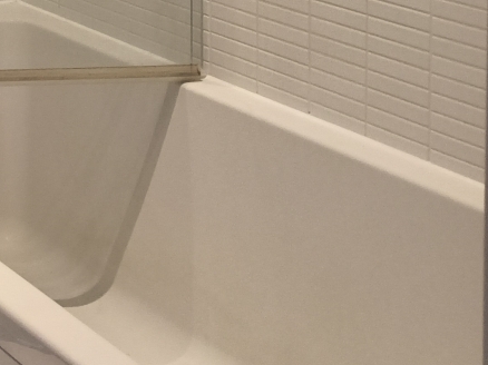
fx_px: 1339
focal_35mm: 95
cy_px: -216
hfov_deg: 17.1
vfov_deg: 14.3
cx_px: -385
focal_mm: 4.81
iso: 450
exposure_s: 1/50
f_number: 1.8
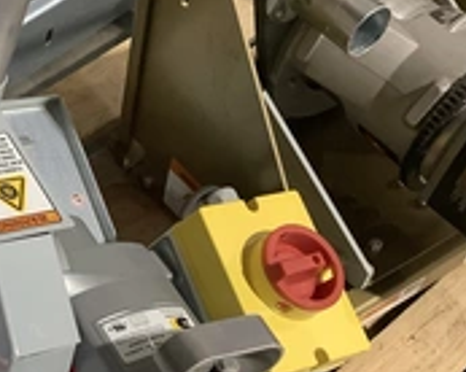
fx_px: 964
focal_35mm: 70
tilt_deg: -58.5
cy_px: 253
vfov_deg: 21.7
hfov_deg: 25.8
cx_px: 0
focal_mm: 3.3
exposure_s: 1/60
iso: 400
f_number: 2.4
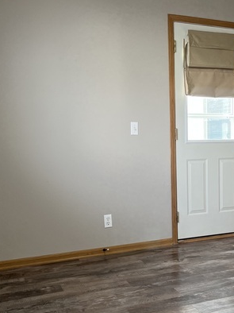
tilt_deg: -6.0
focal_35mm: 44
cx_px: 176
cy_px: 178
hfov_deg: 32.2
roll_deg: +1.4
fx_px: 397
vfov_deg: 42.9
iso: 125
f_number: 1.6
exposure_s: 1/120
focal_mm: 5.1
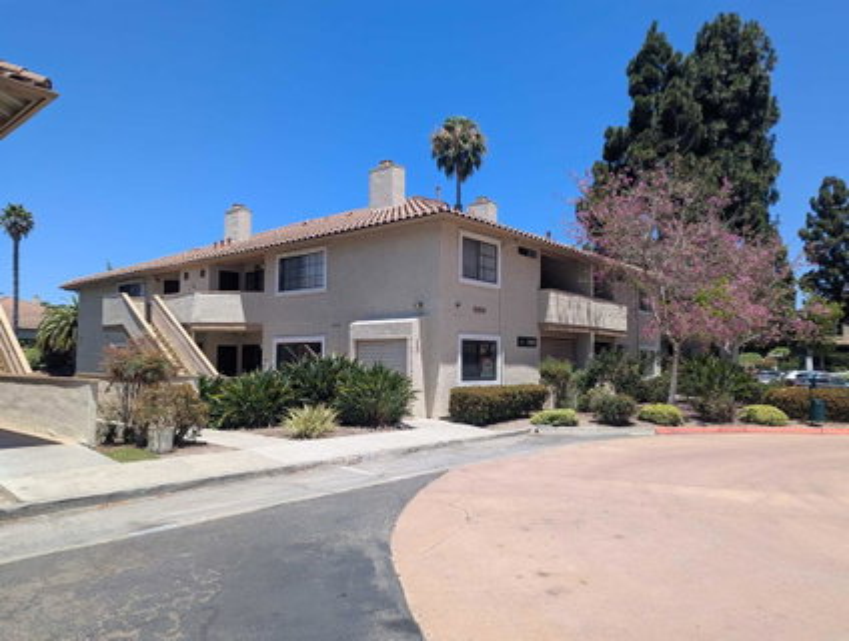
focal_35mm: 24
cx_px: 424
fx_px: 590
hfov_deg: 71.5
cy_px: 320
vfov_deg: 57.0
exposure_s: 1/1550
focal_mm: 6.81
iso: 42
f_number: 1.85
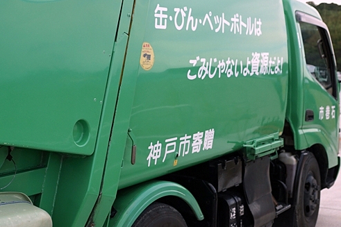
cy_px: 113
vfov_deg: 25.3
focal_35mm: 54
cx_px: 170
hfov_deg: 37.2
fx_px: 507
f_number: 4.5
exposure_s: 1/250
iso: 100
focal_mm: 35
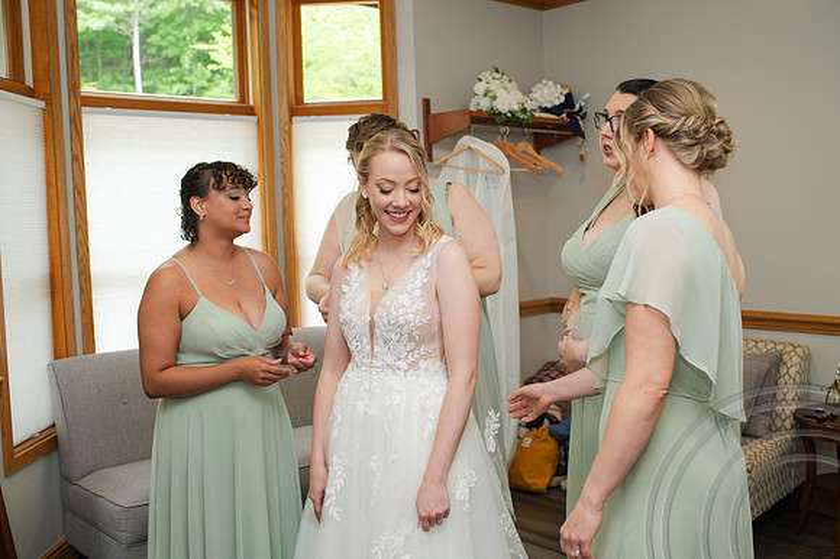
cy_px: 270
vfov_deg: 36.5
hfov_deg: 52.7
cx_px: 434
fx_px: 848
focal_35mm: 36
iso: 800
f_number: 3.5
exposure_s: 1/200
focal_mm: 35
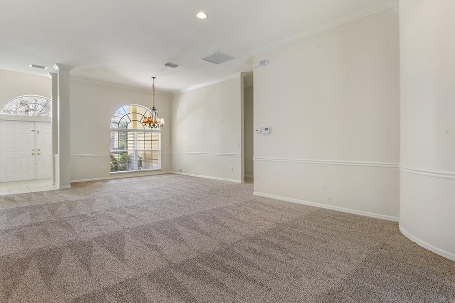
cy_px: 146
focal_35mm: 18
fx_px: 228
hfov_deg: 89.8
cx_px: 244
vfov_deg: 67.4
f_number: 11
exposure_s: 1/200
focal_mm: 16
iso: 400
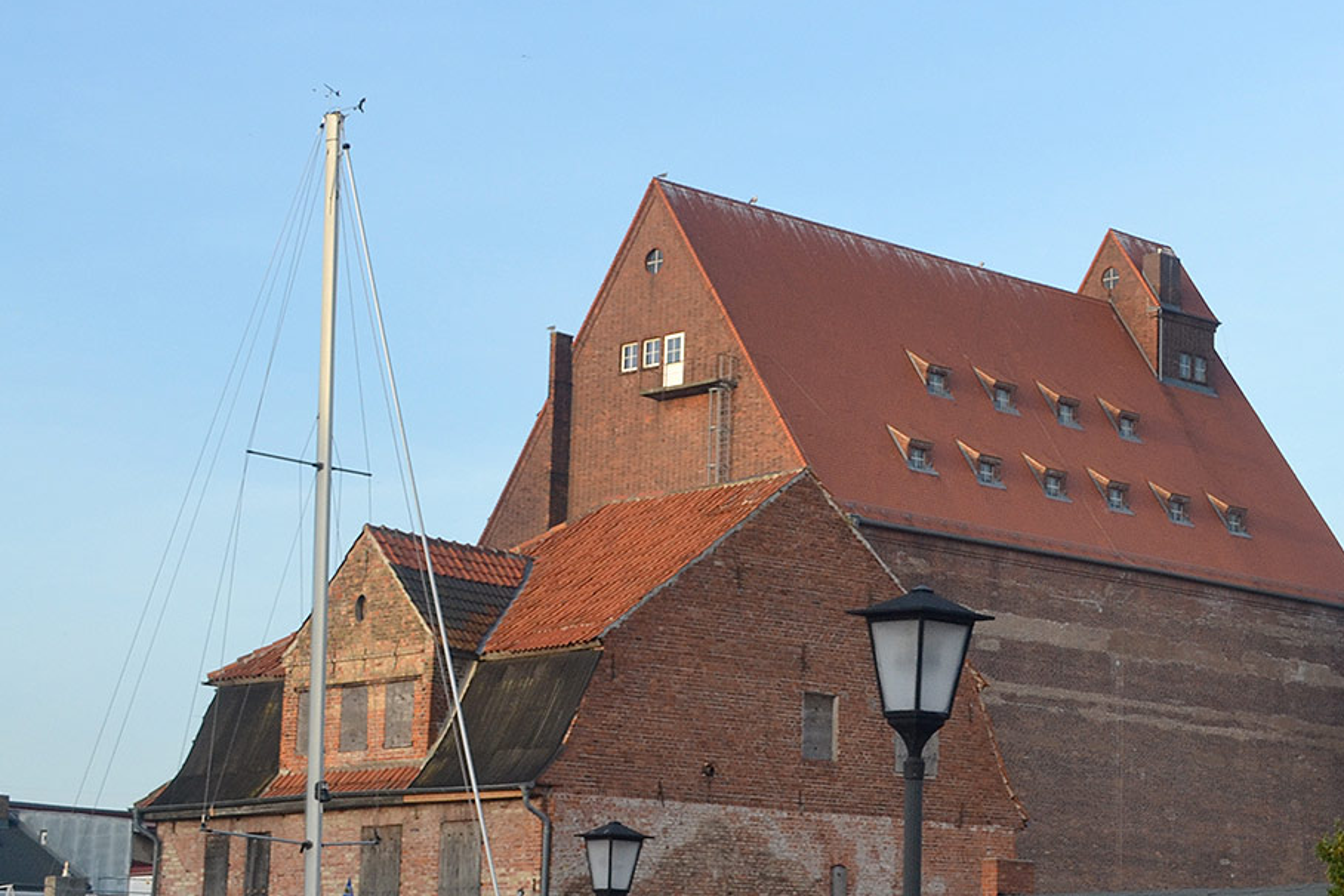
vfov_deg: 15.5
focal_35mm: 88
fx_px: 3285
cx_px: 1409
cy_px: 497
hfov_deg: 22.1
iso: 200
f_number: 9
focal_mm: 26
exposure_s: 1/100
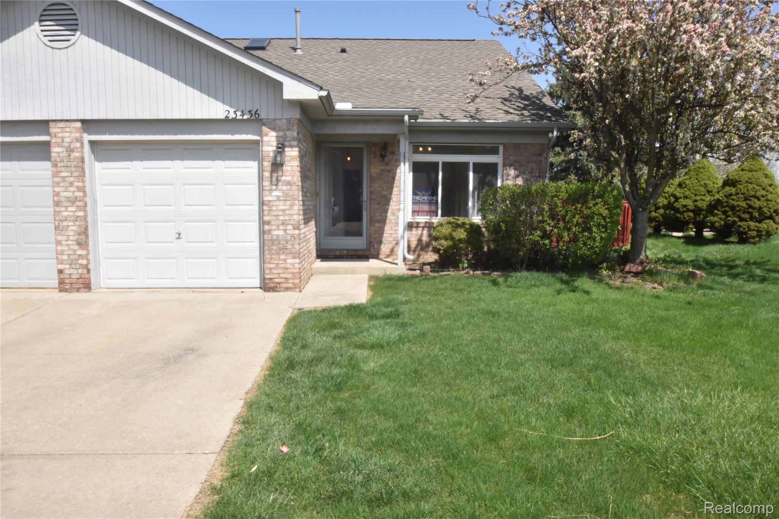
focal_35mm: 27
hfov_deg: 67.4
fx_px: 584
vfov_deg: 47.9
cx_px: 390
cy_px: 260
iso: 720
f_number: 25
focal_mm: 18
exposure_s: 1/200
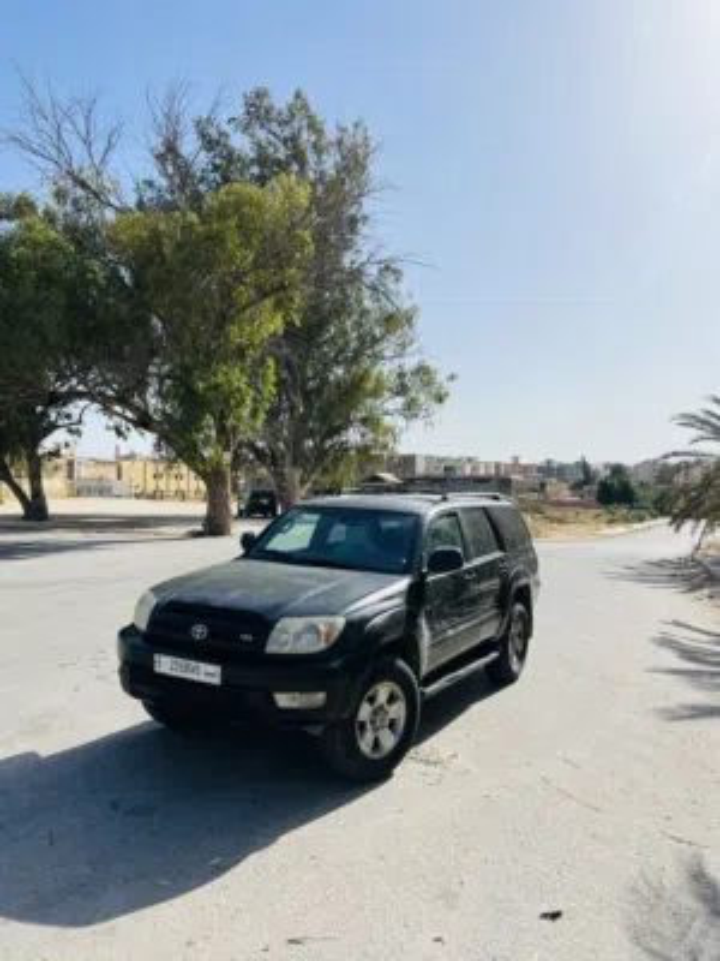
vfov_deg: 67.3
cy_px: 480
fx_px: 721
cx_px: 360
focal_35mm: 26
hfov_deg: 53.1
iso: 50
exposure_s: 1/7463
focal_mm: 5.7
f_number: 1.5
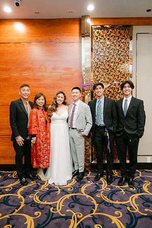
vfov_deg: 73.7
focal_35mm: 24
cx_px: 76
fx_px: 152
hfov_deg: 53.1
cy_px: 114
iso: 800
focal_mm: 16
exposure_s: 1/125
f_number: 2.8
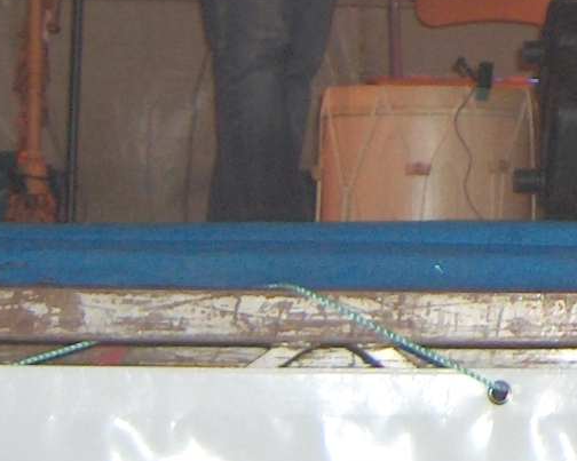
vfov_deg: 7.6
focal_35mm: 196
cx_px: 1273
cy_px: -437
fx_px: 3346
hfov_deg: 9.1
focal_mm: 8
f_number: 2.8
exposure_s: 1/60
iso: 100
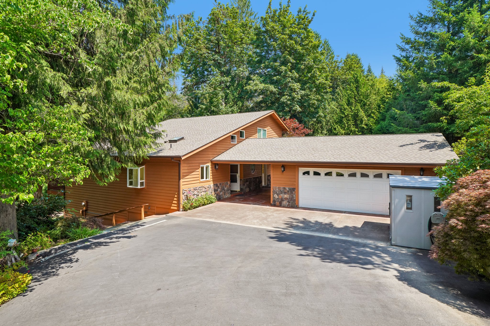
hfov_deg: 86.9
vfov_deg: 64.5
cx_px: 245
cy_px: 163
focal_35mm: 19
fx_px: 259
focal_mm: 19
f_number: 8
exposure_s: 1/400
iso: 400
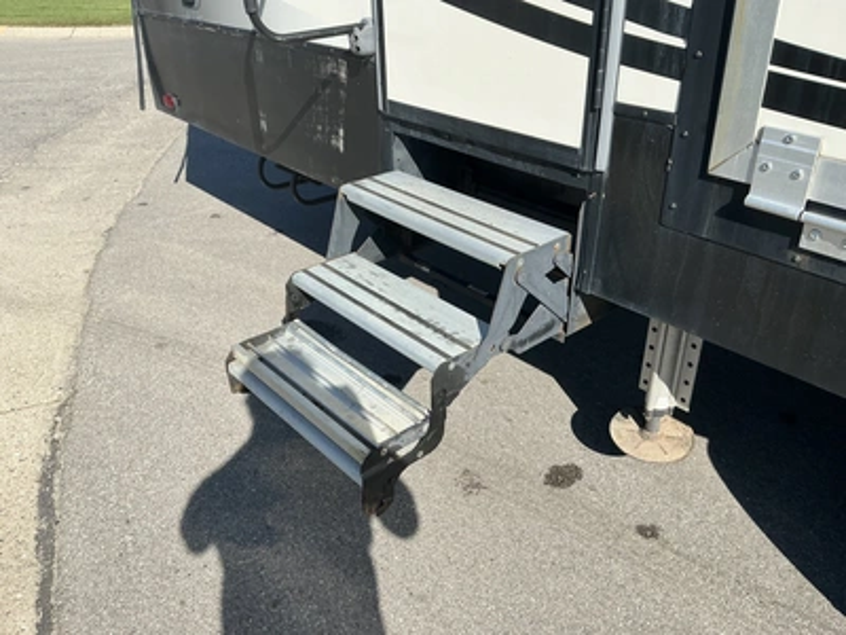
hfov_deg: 63.4
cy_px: 318
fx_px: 684
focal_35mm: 28
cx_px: 423
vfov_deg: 49.7
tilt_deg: -33.6
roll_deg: -4.6
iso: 25
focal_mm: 3
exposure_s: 1/1848
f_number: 1.8
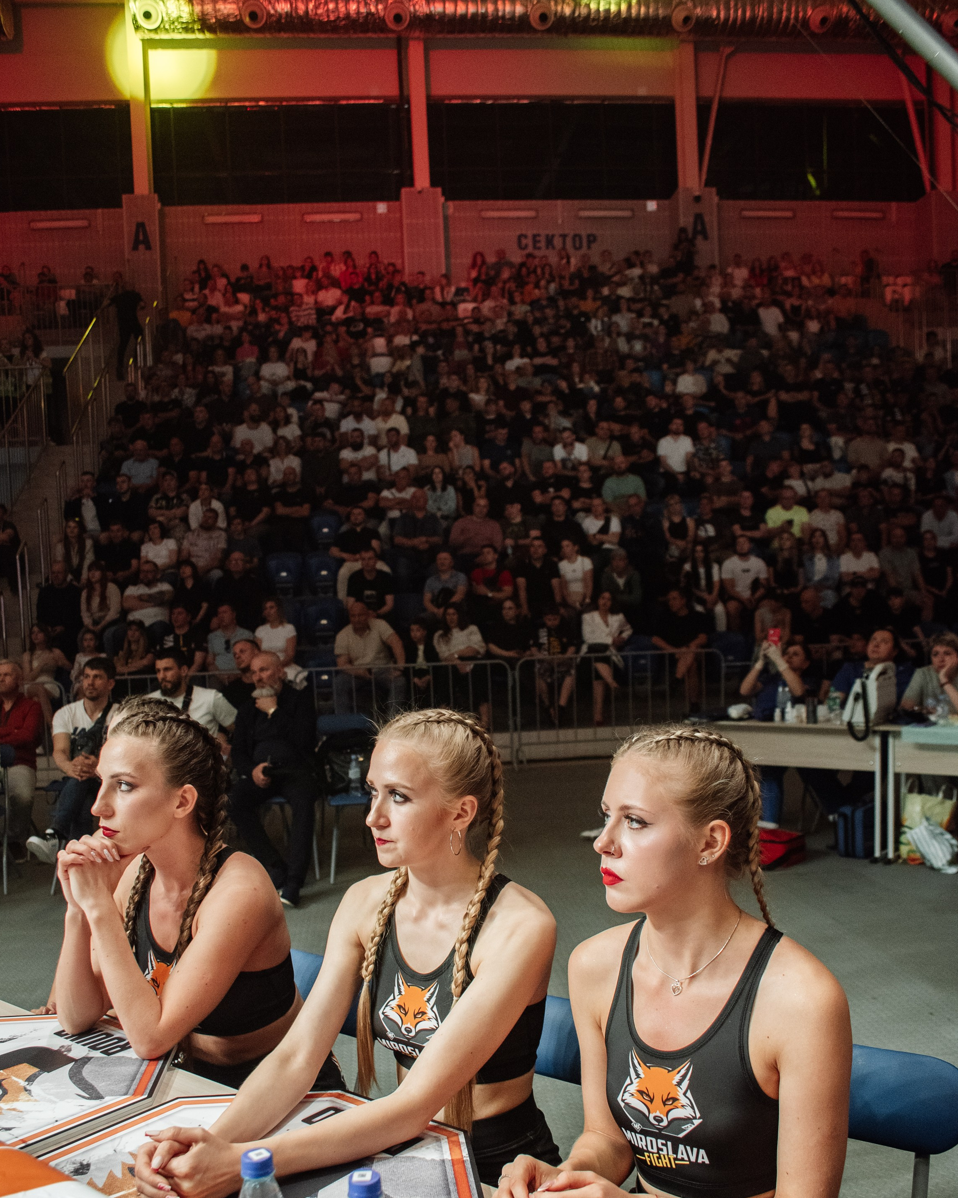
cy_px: 698
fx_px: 1134
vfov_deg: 55.4
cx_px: 475
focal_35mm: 32
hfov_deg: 45.8
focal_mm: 28
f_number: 4
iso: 2000
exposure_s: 1/200
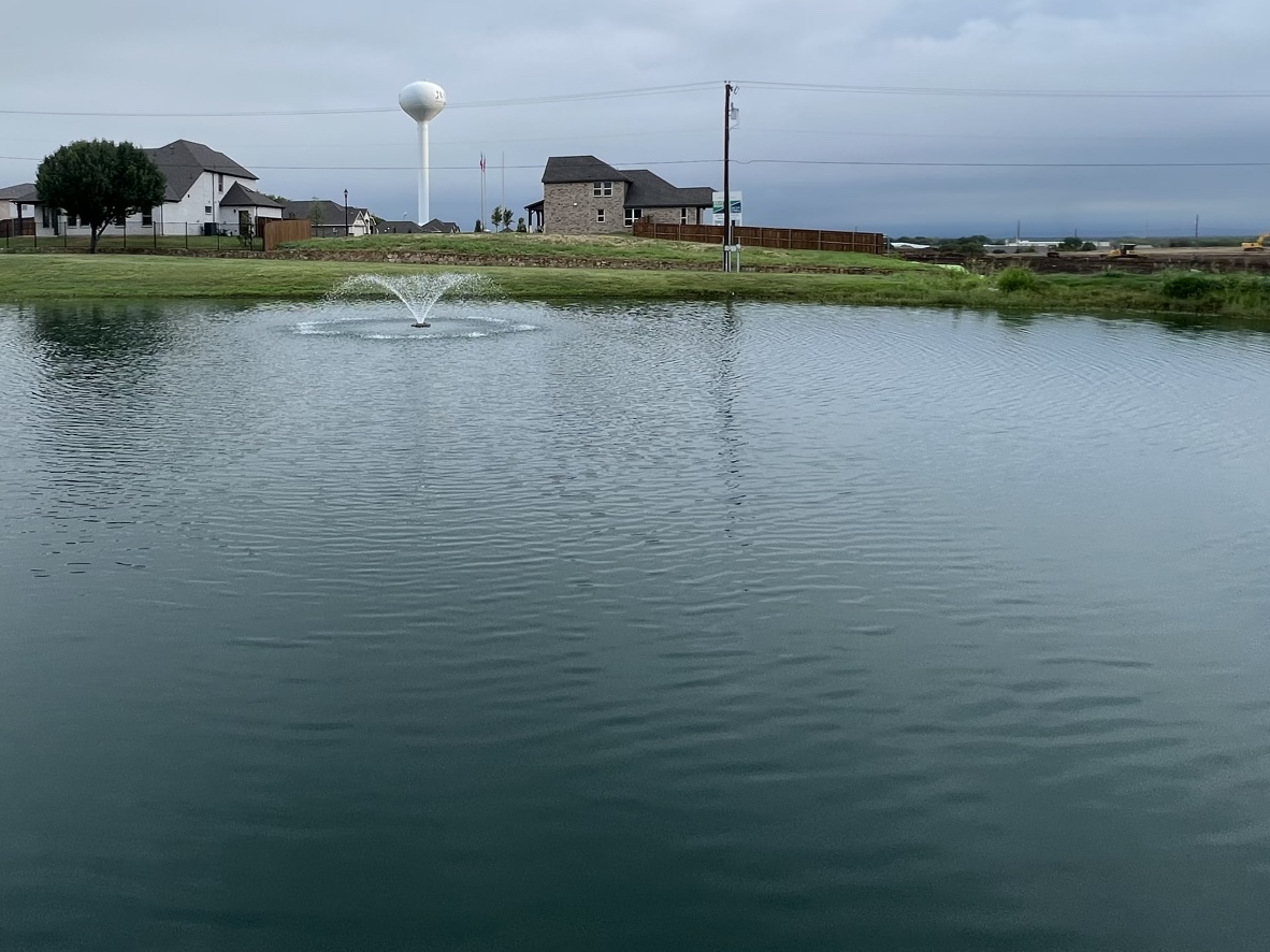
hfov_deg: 74.7
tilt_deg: -3.0
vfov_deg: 59.0
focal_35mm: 22
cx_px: 453
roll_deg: -0.3
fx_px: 807
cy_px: 282
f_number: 1.8
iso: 32
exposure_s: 1/589
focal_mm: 1.57
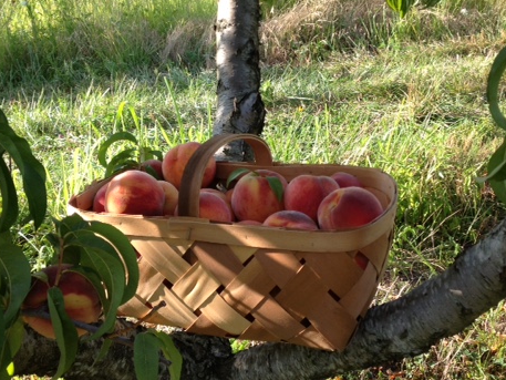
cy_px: 222
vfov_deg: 29.6
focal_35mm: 49
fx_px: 716
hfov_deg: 38.9
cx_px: 234
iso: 50
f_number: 2.4
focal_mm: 4.28
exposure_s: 1/282
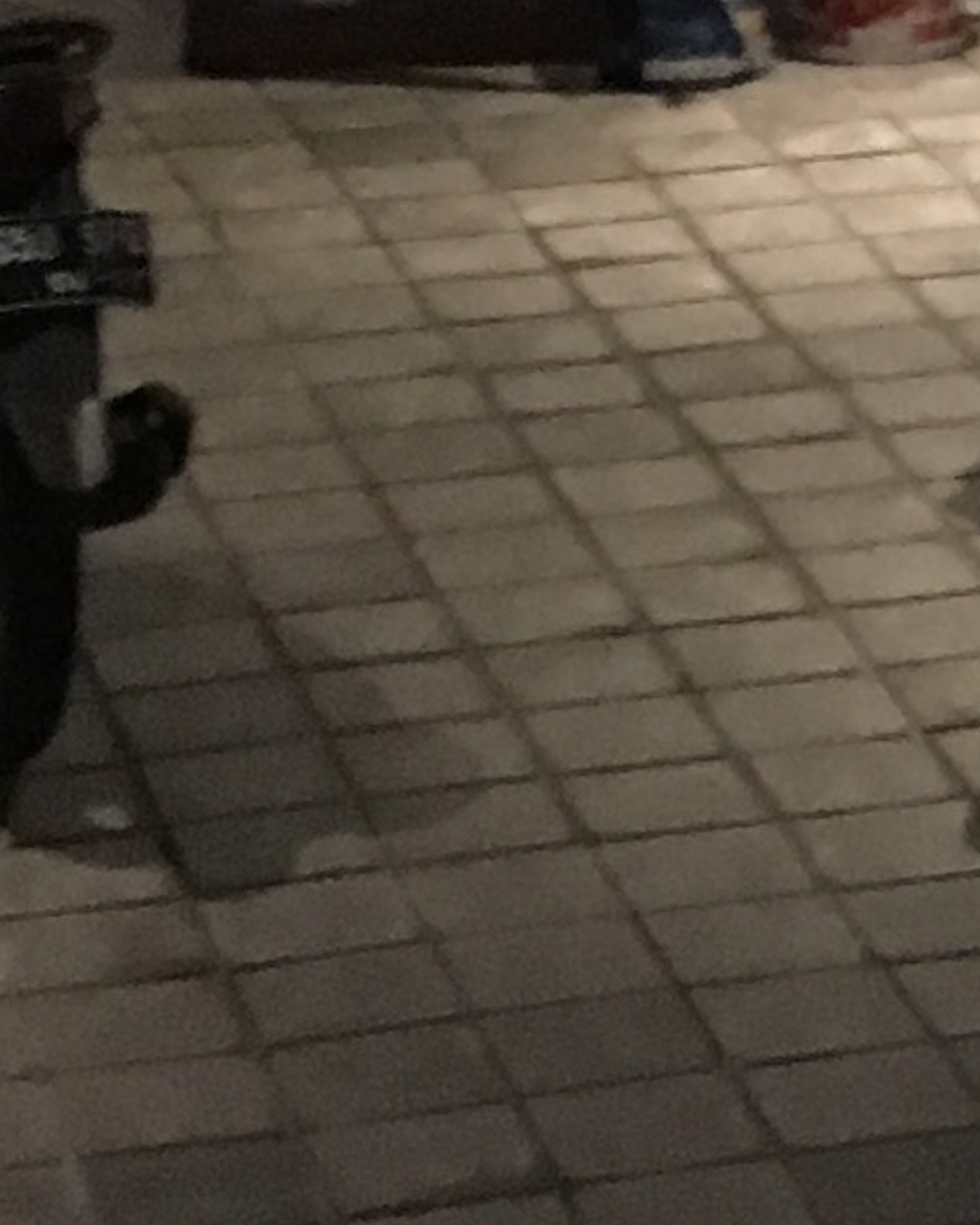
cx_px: 1540
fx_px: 6595
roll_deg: +3.2
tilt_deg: +9.9
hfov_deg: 8.3
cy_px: -1669
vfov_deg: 9.5
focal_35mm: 182
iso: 400
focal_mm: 4.15
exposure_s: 1/17
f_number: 2.2
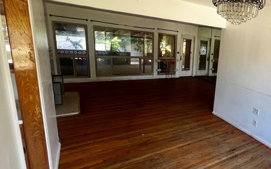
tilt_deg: -12.1
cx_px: 212
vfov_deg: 55.1
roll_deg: -5.6
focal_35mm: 22
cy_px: 82
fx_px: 163
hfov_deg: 72.4
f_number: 1.8
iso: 100
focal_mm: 1.57
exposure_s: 1/99
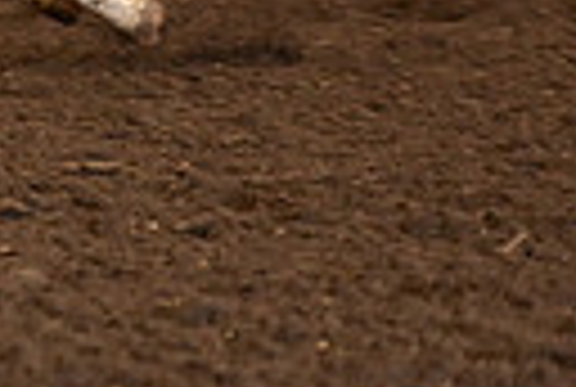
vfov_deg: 1.5
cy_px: -407
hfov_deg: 2.3
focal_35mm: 903
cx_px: -576
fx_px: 14482
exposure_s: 1/250
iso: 1600
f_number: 3.5
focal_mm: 200
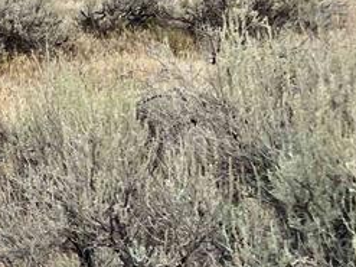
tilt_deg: -4.3
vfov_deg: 13.4
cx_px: -268
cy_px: -29
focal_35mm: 108
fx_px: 1110
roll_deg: +1.6
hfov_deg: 15.8
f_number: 1.6
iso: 32
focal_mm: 4.2
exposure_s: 1/132
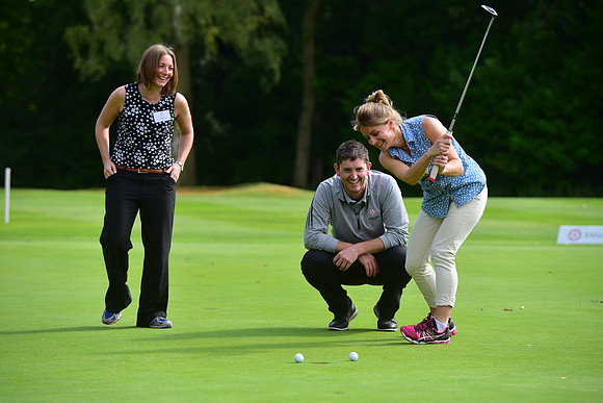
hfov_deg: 13.2
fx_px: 2597
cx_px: 302
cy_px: 202
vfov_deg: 8.9
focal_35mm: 155
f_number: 4.5
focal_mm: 155
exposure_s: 1/1600
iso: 400
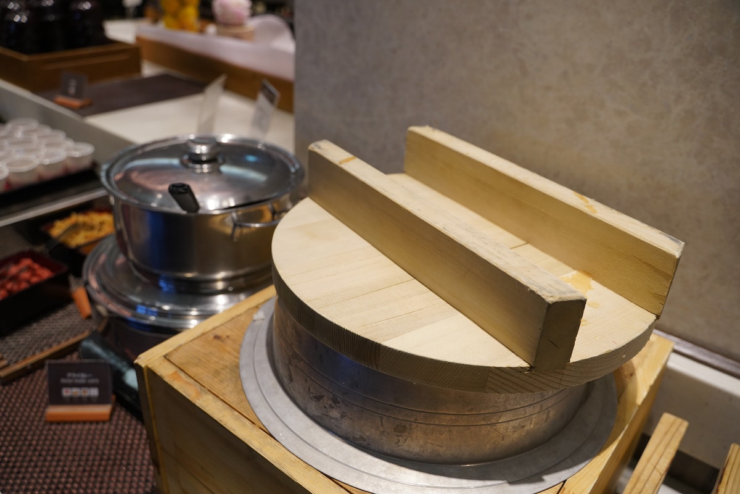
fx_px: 576
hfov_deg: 65.5
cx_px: 370
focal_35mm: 28
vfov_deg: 46.4
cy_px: 247
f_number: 4
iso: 1000
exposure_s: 1/160
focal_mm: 28
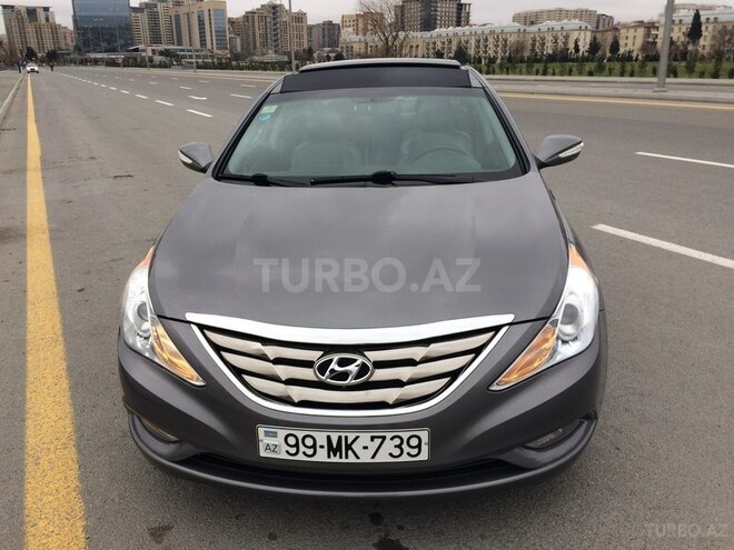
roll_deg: +0.3
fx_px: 615
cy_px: 275
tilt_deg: -19.4
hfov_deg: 61.7
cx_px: 367
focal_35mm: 29
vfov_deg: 48.2
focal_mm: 4.15
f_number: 2.2
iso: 32
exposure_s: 1/436
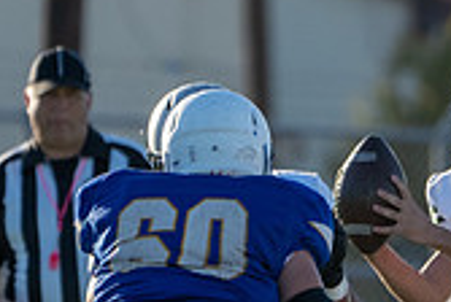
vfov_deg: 0.7
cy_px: 305
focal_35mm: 2107
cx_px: 594
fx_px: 26443
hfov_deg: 1.0
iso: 500
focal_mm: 400
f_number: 5.6
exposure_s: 1/1250
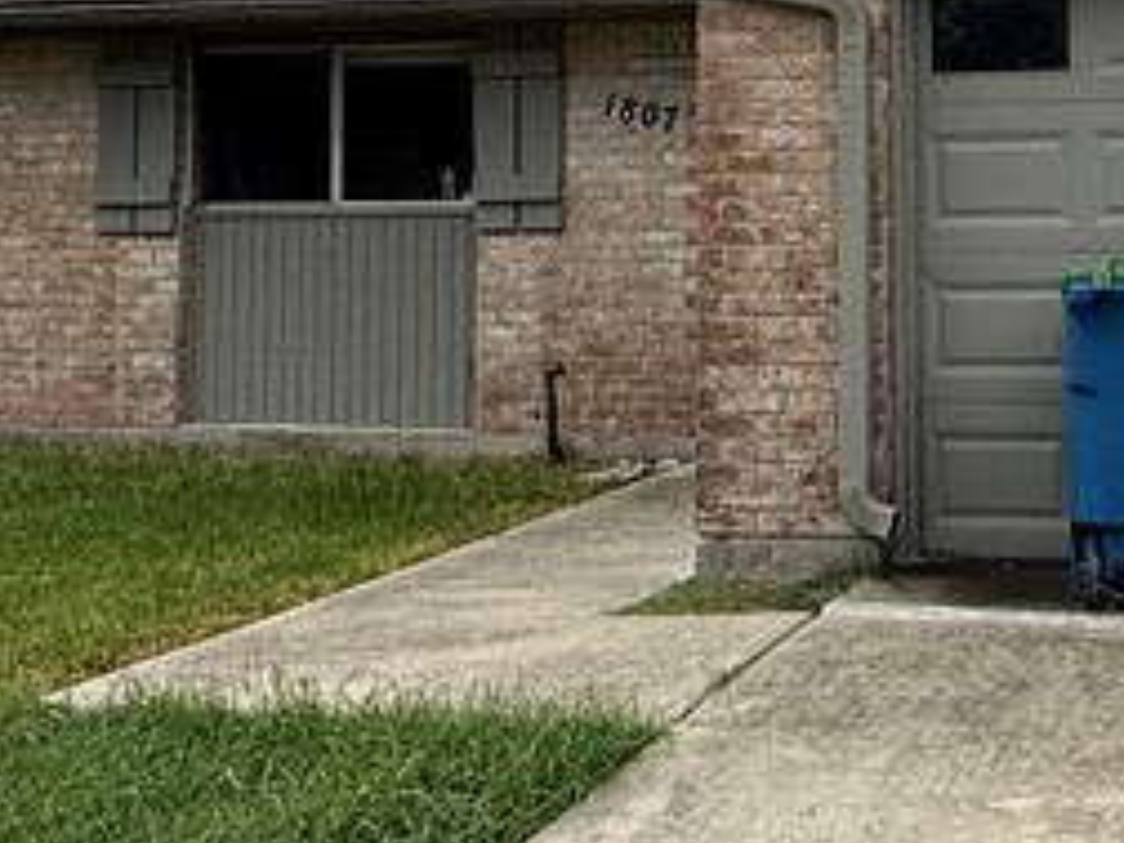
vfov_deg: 25.1
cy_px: 129
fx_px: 1851
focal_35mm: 57
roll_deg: +0.6
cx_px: 1062
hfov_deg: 31.8
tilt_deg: +2.8
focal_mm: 2.22
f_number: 2.2
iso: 64
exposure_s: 1/2165
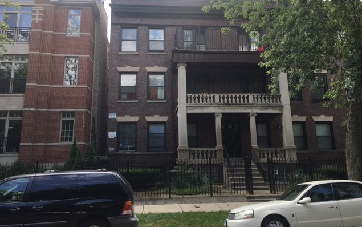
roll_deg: -1.6
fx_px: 306
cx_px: 180
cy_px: 92
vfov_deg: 40.4
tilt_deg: +10.8
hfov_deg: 61.2
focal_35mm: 31
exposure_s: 1/379
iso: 25
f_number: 2.2
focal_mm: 4.15
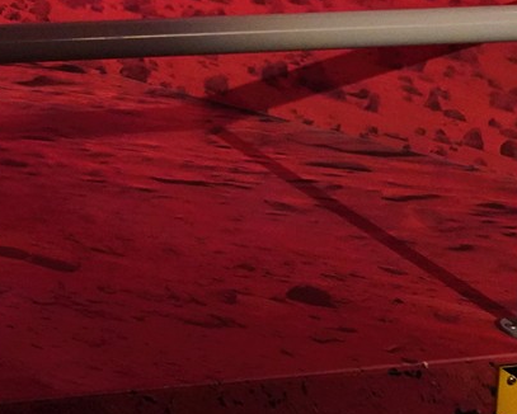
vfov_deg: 11.2
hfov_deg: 13.5
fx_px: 1975
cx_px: -395
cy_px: -309
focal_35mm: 129
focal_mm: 28
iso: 8000
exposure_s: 1/80
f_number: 6.3
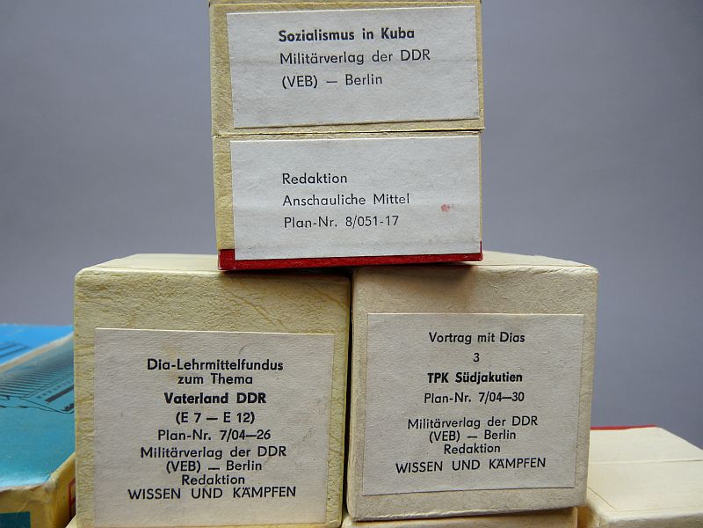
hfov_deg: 65.3
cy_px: 264
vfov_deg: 51.4
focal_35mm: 27
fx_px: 548
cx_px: 352
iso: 100
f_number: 2.8
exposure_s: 1/30
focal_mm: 4.8
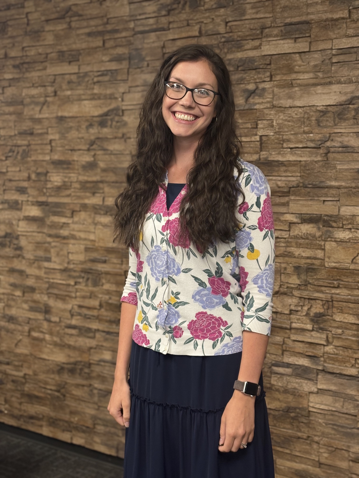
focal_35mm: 52
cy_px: 239
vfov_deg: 36.8
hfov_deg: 28.0
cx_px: 180
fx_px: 719
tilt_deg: -6.7
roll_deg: +0.4
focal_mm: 5.96
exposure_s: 1/40
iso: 160
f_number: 1.6
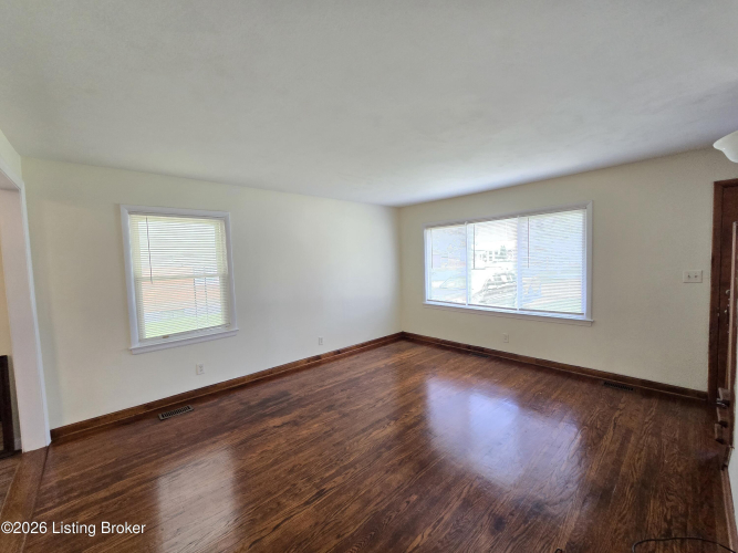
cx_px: 369
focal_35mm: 13
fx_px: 277
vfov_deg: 89.9
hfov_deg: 106.2
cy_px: 276
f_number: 2.2
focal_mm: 2.2
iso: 250
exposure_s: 1/100
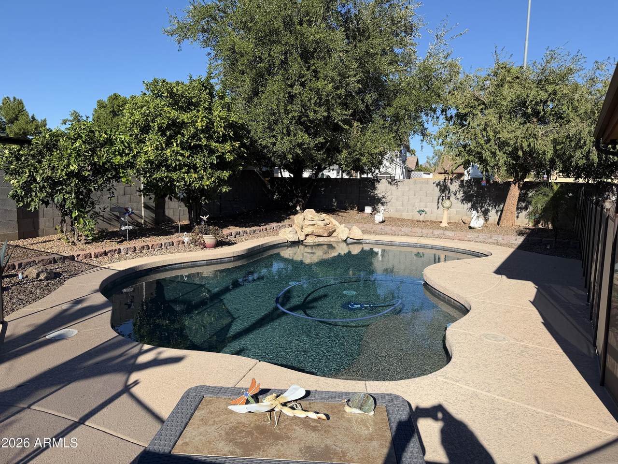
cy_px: 232
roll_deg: -1.7
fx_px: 428
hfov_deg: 71.6
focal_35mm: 24
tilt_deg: -7.1
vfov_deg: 56.8
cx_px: 309
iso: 80
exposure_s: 1/4405
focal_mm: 6.76
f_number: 1.78
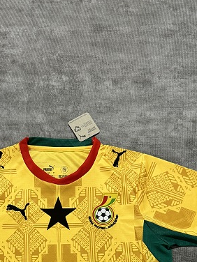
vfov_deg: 33.7
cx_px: 59
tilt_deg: -77.6
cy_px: 272
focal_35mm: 51
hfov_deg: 28.3
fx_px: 387
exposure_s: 1/50
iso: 160
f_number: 1.78
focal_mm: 6.76
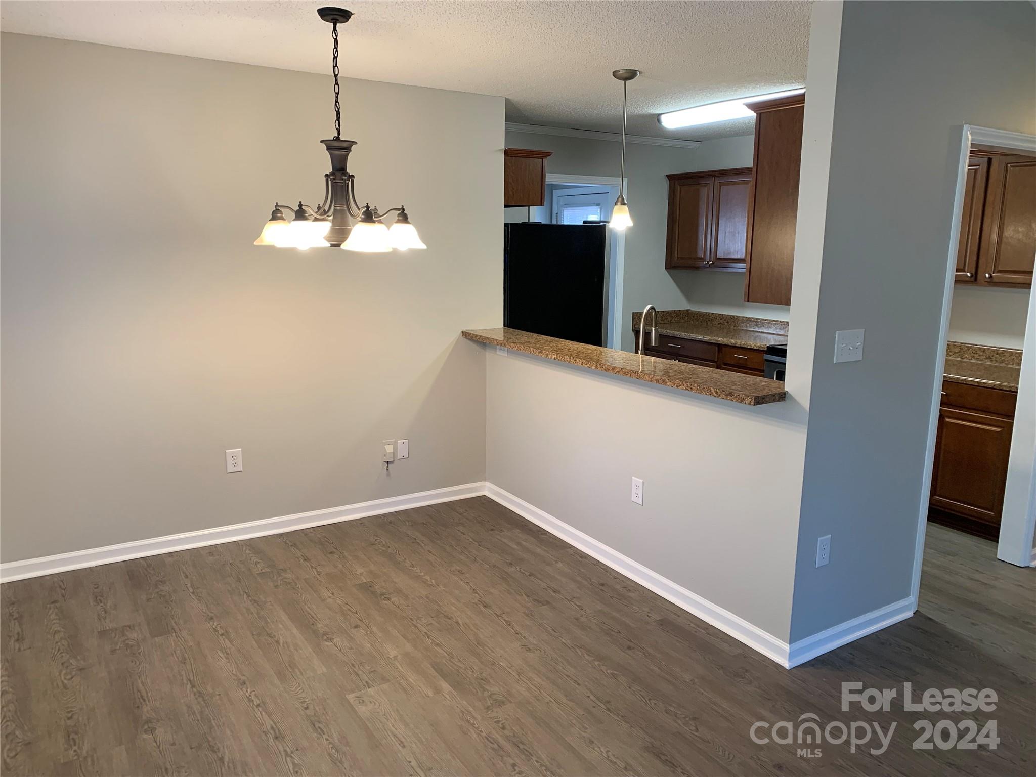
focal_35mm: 26
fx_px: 778
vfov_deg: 53.1
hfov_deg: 67.3
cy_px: 388
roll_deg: -1.9
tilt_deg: -10.5
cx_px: 518
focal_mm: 4.25
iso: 80
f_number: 1.8
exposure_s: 1/60
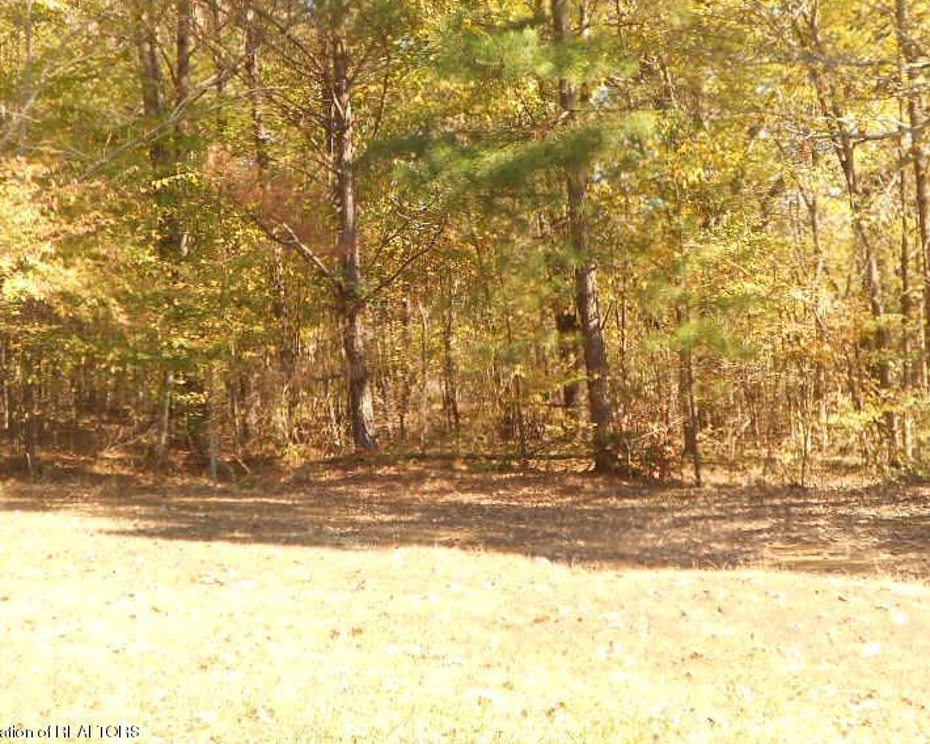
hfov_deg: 27.5
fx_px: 1899
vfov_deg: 22.1
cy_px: 266
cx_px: 451
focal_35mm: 69
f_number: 4.5
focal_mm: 8.8
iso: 80
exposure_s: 1/60
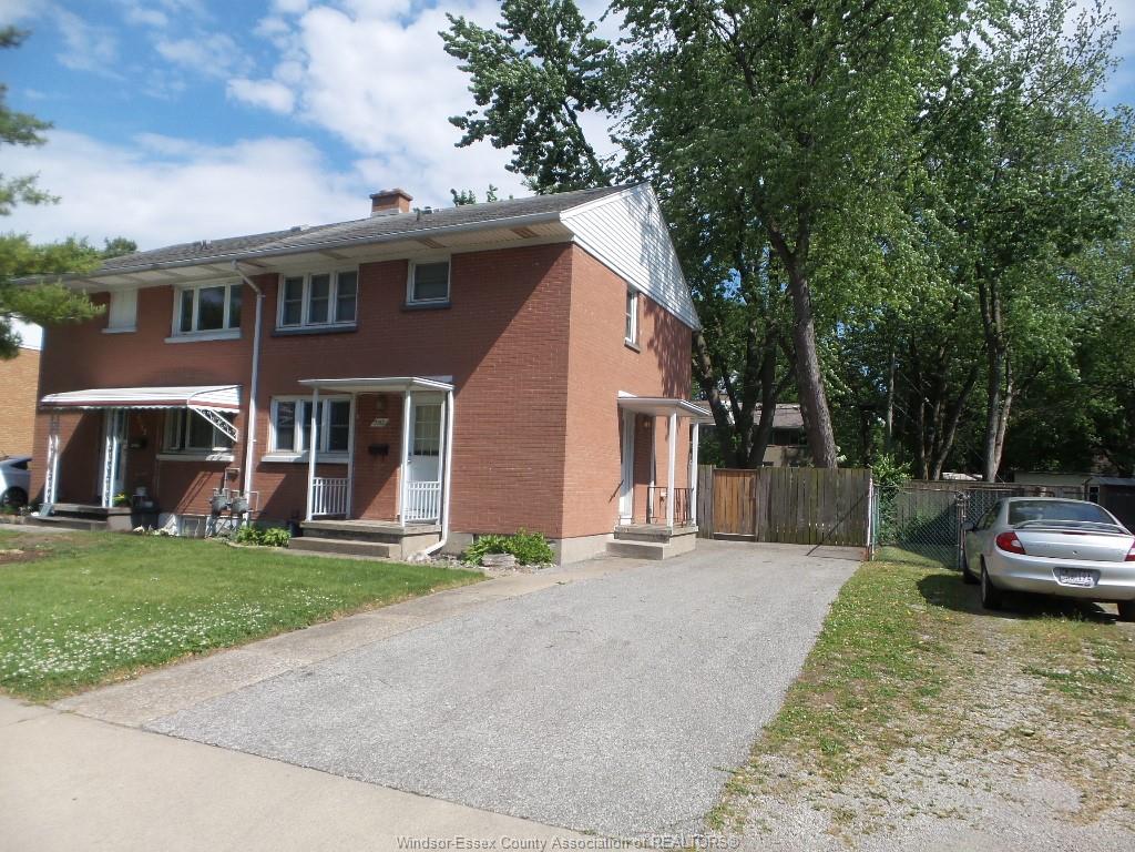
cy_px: 426
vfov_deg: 58.9
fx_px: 754
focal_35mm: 23
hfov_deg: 73.9
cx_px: 568
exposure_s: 1/1250
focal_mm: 4.1
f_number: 3.5
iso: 100
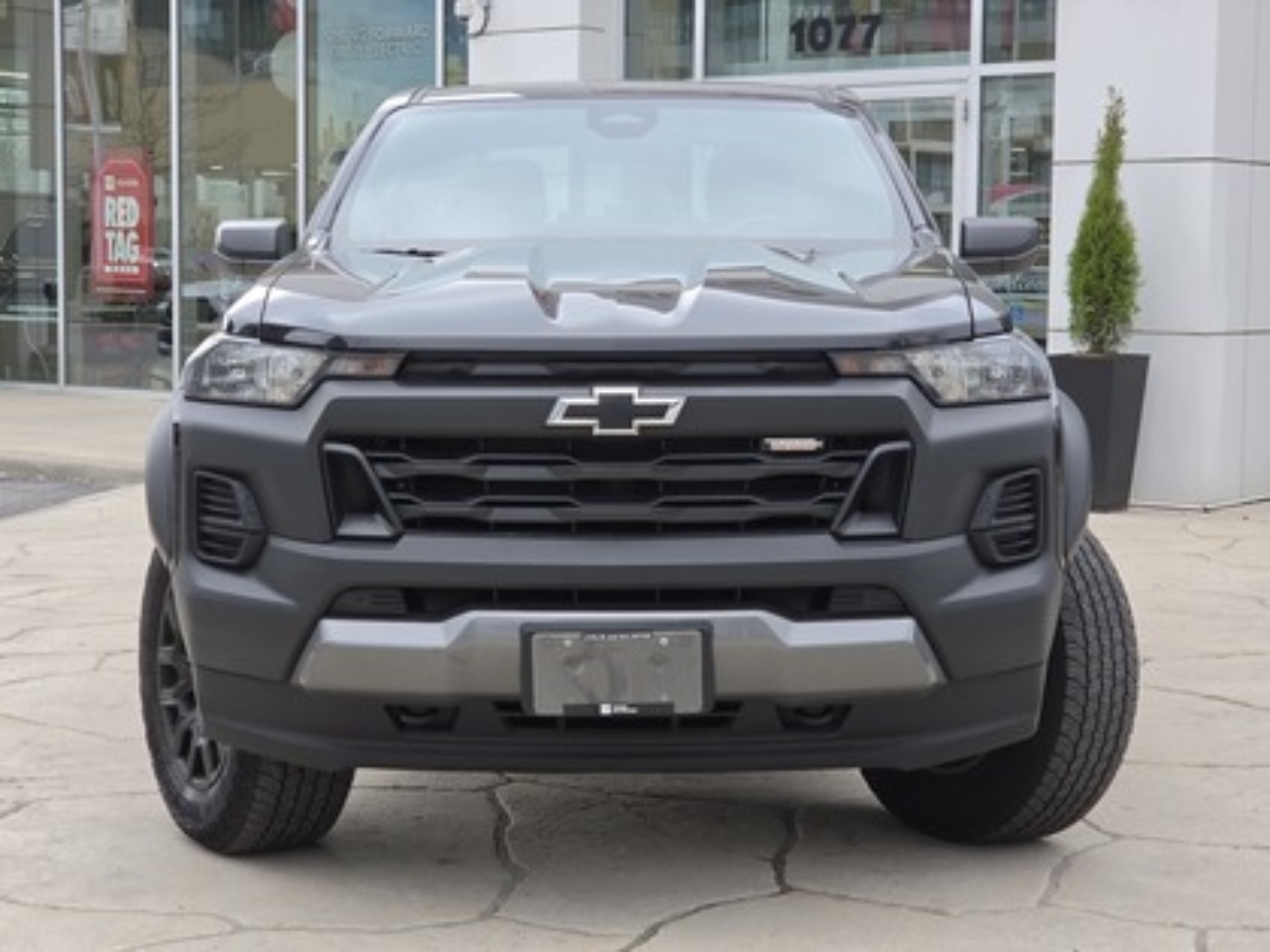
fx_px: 2531
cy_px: 476
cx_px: 635
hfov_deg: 28.2
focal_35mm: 69
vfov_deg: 21.3
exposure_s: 1/150
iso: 25
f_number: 2.4
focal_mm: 7
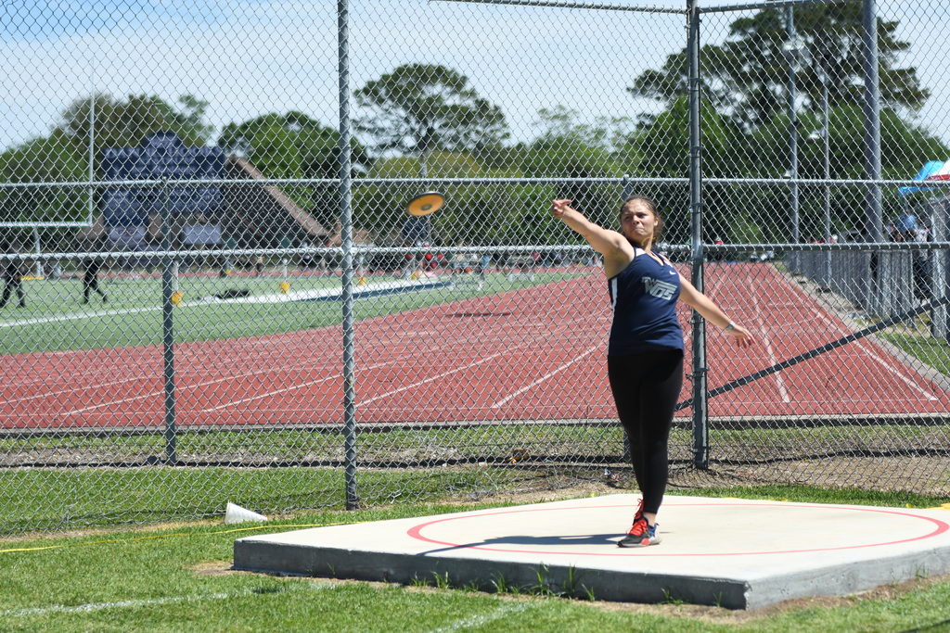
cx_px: 475
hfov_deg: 19.5
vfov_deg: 13.0
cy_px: 316
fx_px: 2771
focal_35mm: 105
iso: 125
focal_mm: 70
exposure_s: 1/2000
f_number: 2.8
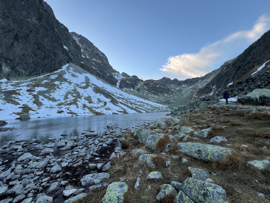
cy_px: 102
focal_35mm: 13
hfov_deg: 106.2
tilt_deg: +5.1
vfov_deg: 89.9
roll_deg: +1.0
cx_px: 135
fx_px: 101
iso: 32
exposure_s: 1/149
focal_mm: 1.57
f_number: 1.8
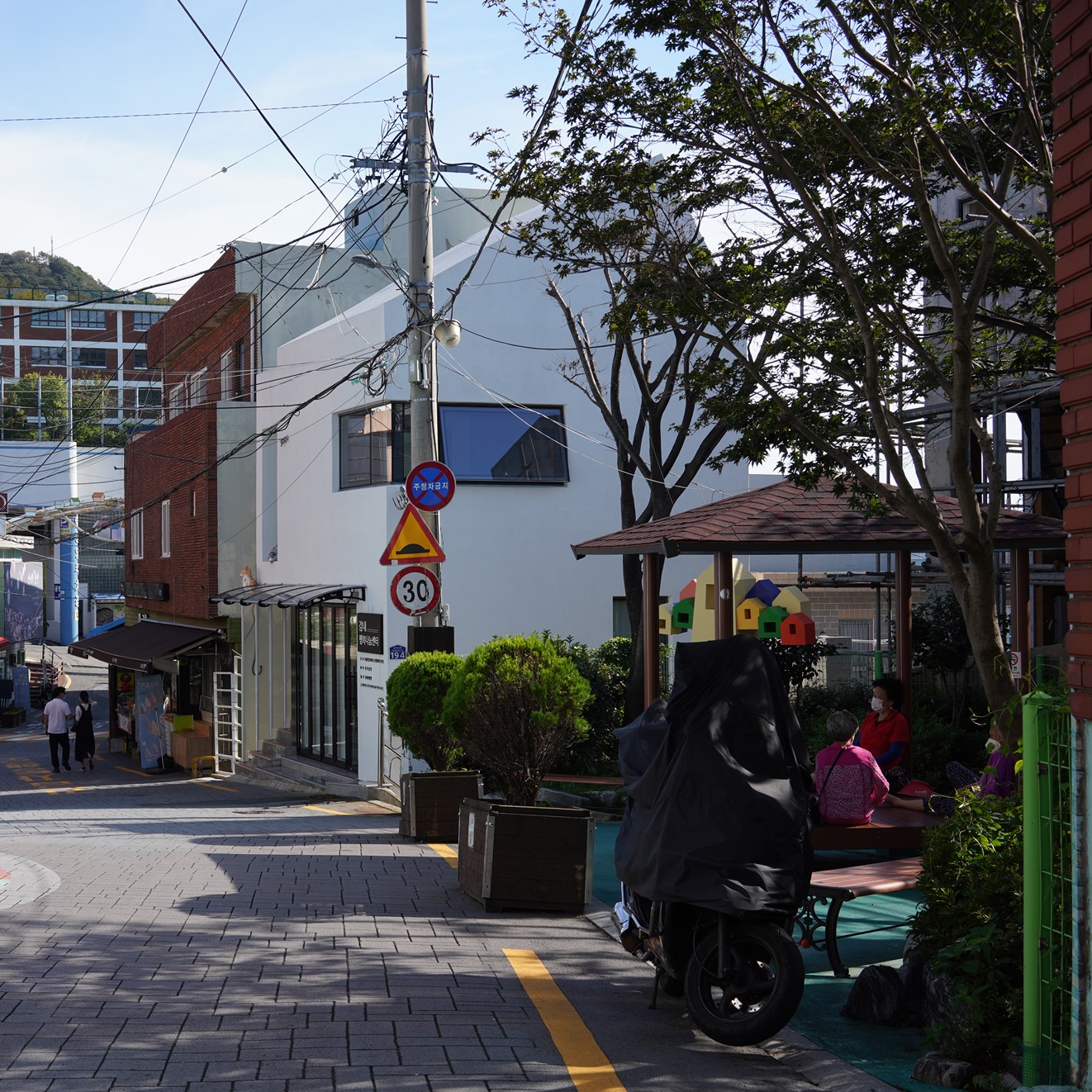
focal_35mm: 45
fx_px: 1606
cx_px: 302
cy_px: 544
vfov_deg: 37.6
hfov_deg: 36.8
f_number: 9
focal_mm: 35
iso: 100
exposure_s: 1/125
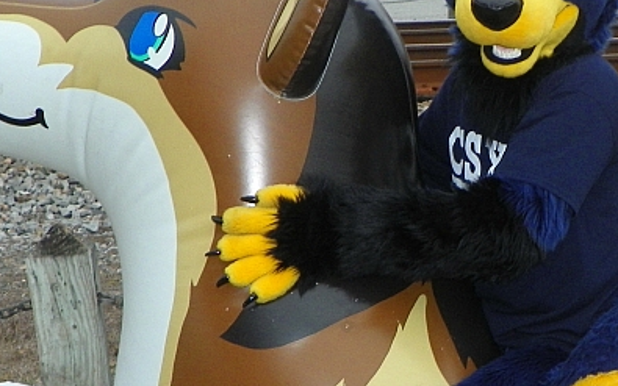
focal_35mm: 99
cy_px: 292
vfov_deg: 13.2
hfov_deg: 20.8
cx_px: 483
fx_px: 1668
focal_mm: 6.4
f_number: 4
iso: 64
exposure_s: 1/250
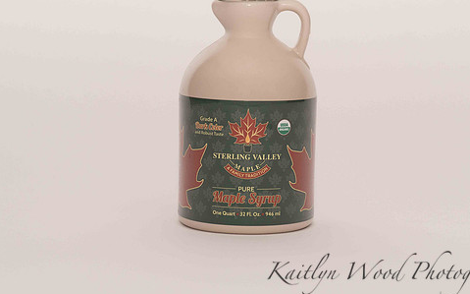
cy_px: 119
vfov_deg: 12.4
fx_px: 1344
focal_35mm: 105
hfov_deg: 19.8
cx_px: 267
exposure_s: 1/100
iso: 400
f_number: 13
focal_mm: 85
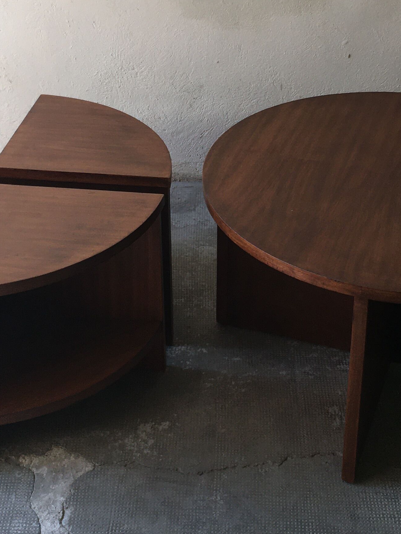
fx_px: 1035
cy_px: 173
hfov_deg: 21.9
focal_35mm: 67
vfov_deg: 28.8
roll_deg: +0.8
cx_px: 201
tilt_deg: -29.9
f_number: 2.2
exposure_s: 1/100
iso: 40
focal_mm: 4.15
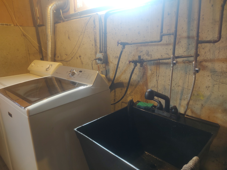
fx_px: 157
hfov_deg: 71.6
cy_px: 85
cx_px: 114
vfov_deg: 56.8
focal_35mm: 24
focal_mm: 5.88
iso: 1516
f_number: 1.9
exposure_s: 1/30
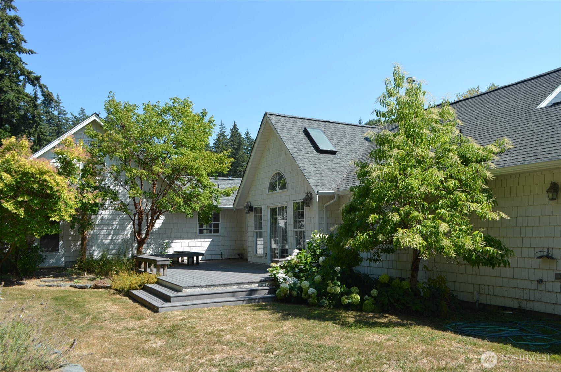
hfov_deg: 67.5
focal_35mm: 27
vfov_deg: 47.7
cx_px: 280
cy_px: 186
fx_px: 420
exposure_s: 1/250
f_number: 8
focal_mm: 18
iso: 140
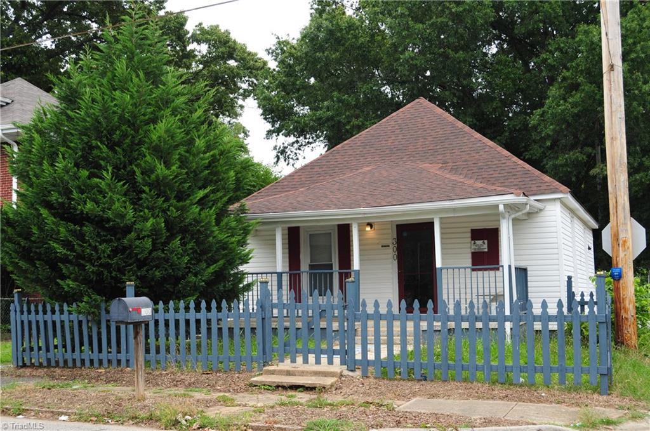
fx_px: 811
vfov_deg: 29.8
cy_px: 216
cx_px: 325
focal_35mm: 45
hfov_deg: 43.7
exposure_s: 1/250
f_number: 8
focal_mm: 30
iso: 320
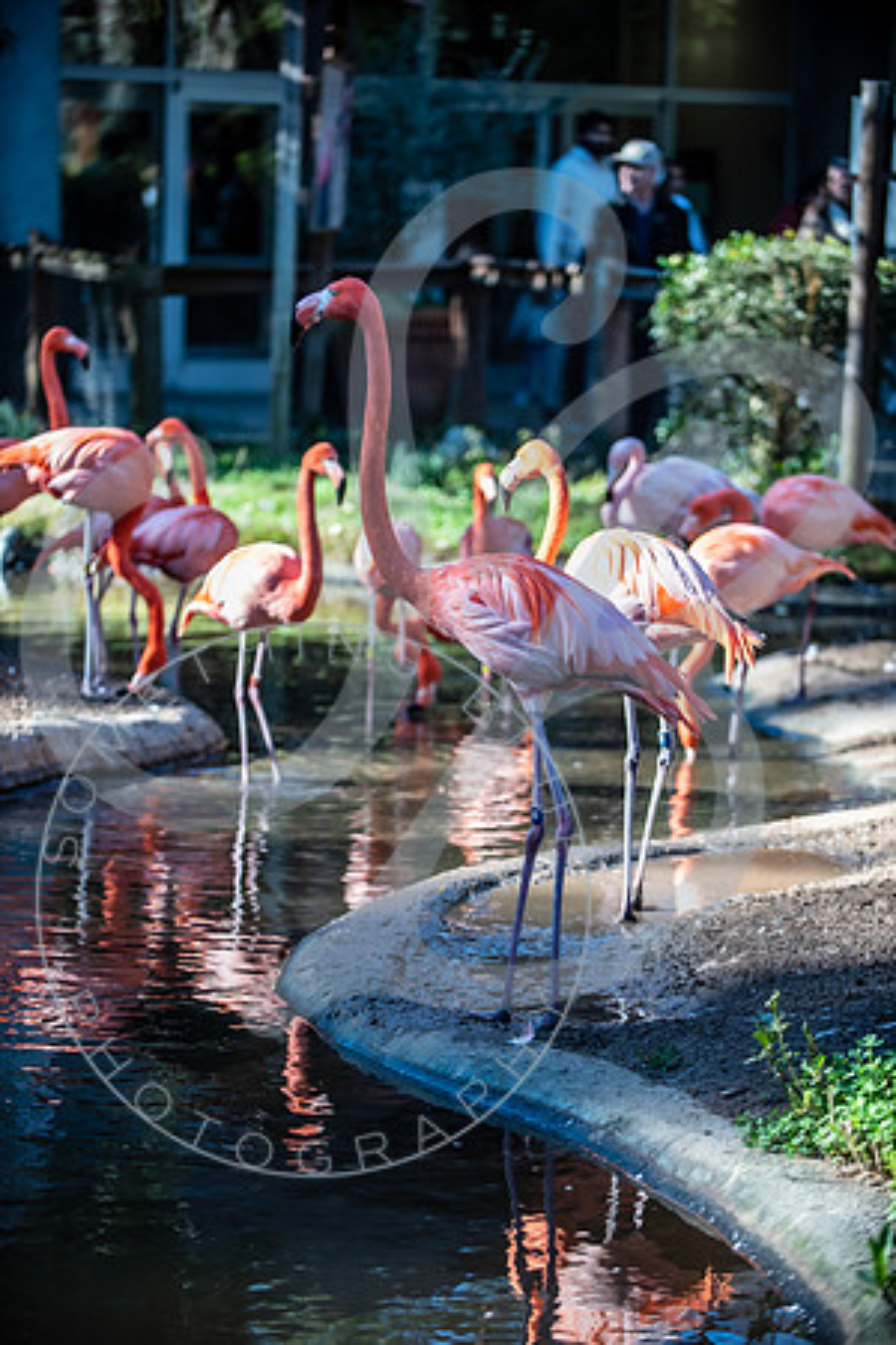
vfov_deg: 20.0
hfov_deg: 13.4
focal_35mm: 102
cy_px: 672
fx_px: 3808
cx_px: 448
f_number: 2.8
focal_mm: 102
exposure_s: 1/400
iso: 200
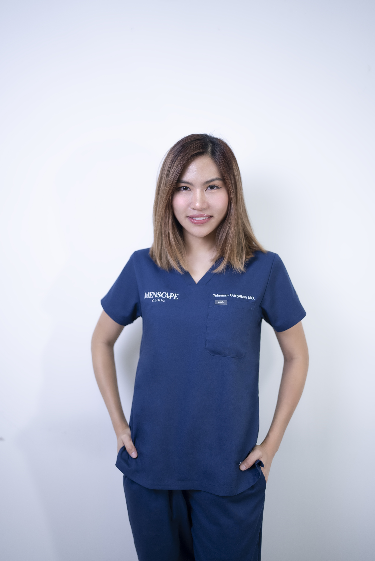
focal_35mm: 35
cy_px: 280
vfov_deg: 54.4
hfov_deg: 37.9
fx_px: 546
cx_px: 188
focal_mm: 35
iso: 125
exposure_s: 1/160
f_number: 1.4
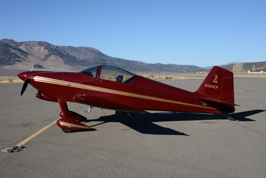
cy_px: 89
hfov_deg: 38.2
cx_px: 133
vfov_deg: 26.0
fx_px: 384
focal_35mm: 52
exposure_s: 1/800
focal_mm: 52
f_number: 14
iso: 500
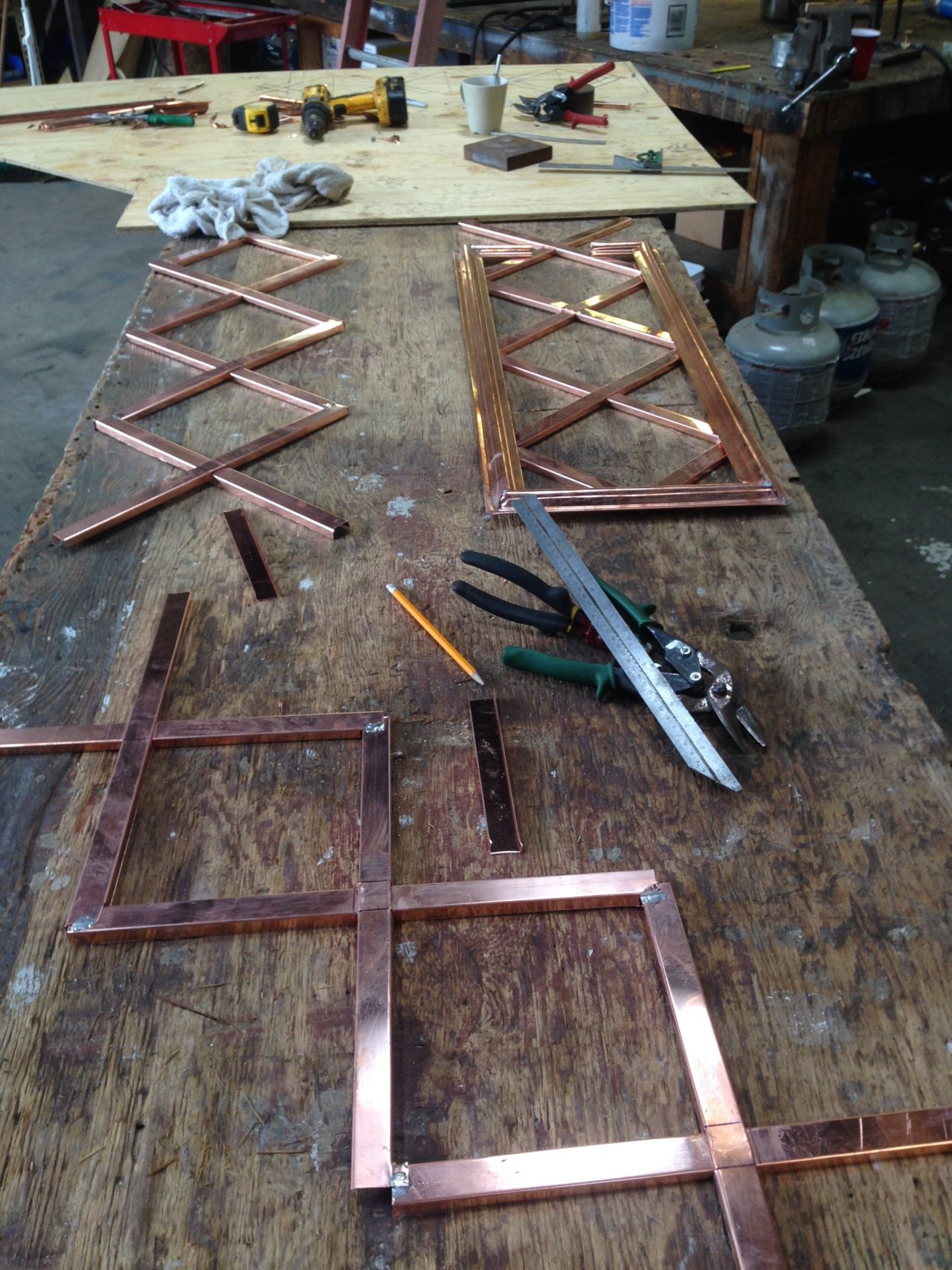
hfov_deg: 42.9
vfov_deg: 55.4
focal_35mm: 33
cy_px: 635
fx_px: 1210
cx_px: 476
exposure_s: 1/60
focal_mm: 4.12
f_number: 2.4
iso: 64
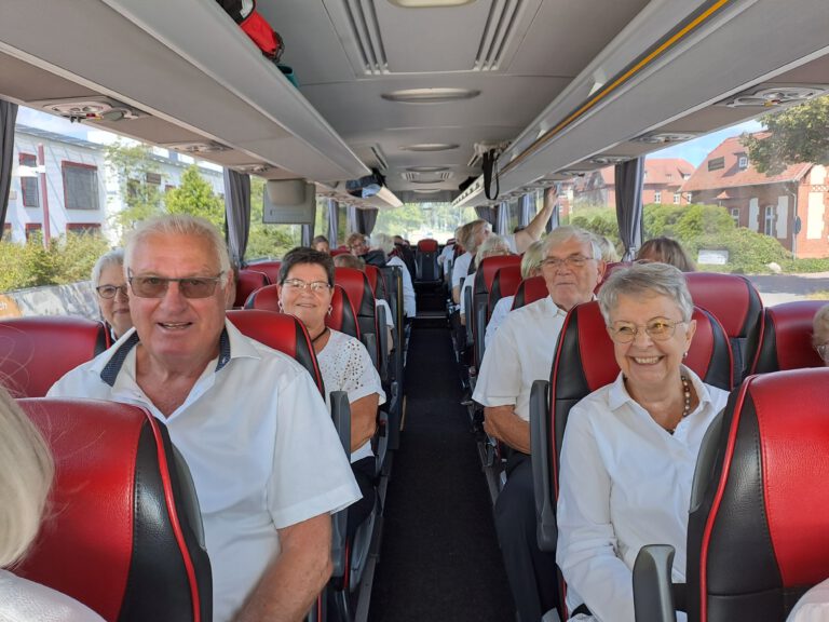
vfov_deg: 54.9
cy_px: 311
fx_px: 599
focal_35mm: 25
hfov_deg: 69.4
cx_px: 414
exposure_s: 1/50
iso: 64
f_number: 1.8
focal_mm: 4.65
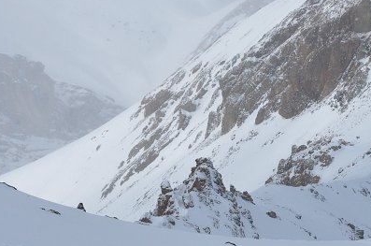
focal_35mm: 119
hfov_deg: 16.9
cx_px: 364
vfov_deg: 11.4
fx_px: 1225
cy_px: 63
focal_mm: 35
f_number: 8
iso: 200
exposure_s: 1/2000
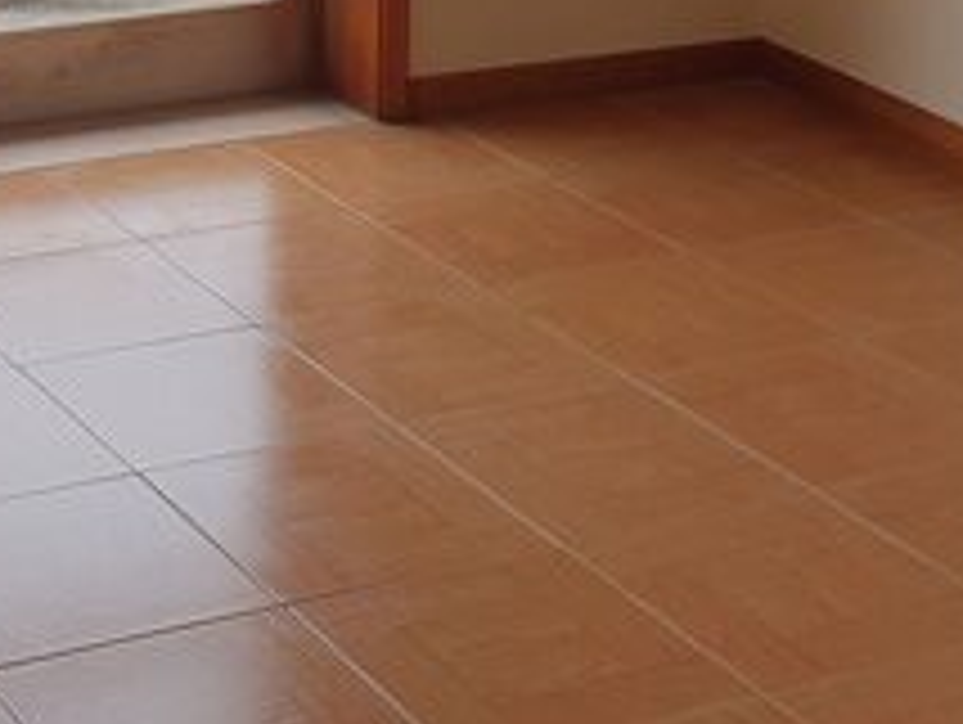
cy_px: -580
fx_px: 2702
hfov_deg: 20.0
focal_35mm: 97
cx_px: 225
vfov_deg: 13.7
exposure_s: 1/407
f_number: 2.4
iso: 50
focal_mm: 4.32
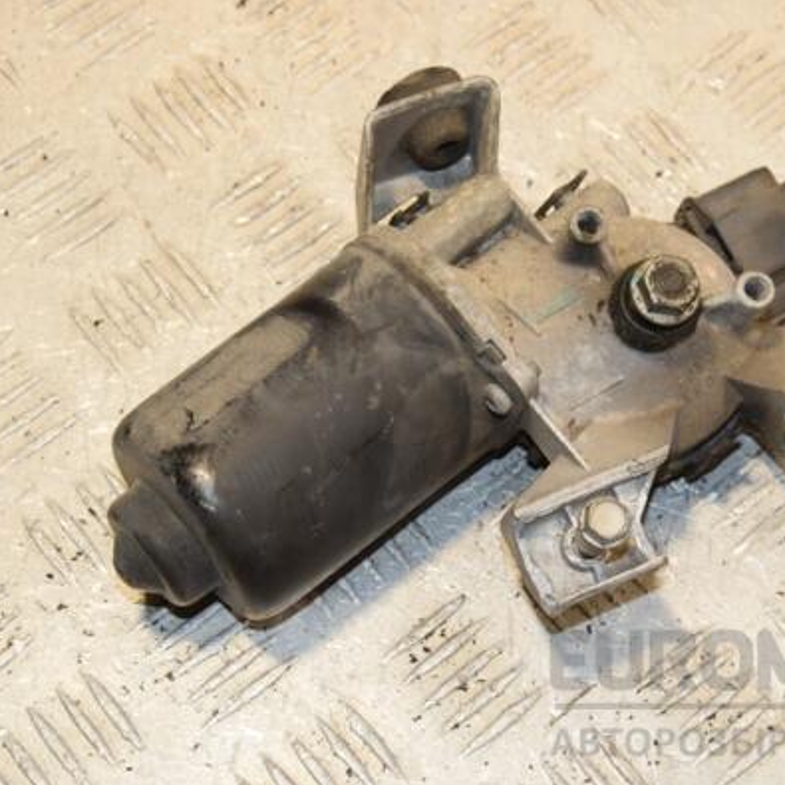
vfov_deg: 18.7
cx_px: 513
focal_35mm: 93
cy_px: 395
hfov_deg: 18.6
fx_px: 2386
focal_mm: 48
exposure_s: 1/200
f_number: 9
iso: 800
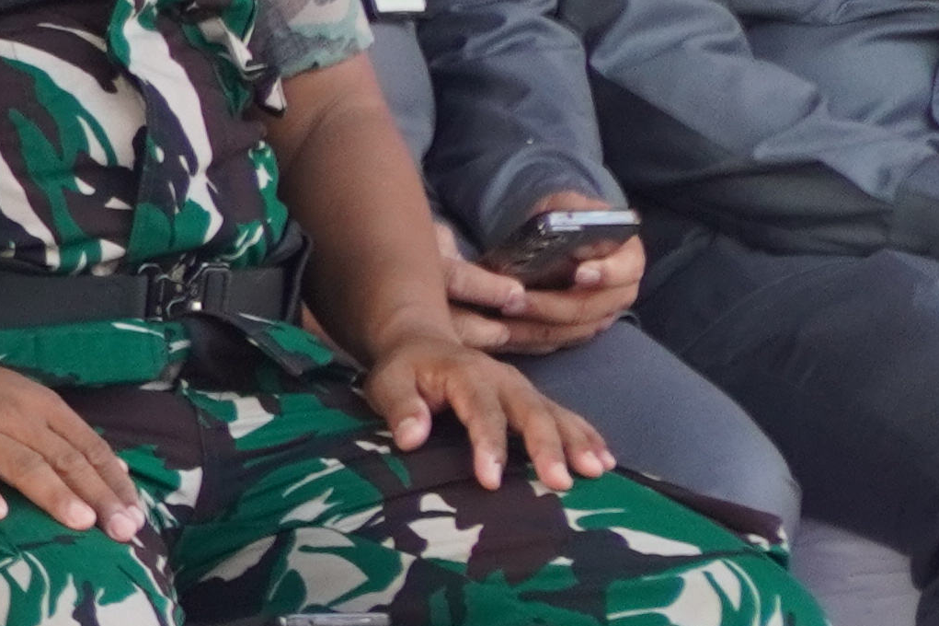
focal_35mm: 926
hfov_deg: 2.2
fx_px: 24142
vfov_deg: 1.5
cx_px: -1764
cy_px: 139
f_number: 4
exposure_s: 1/200
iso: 500
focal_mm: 105
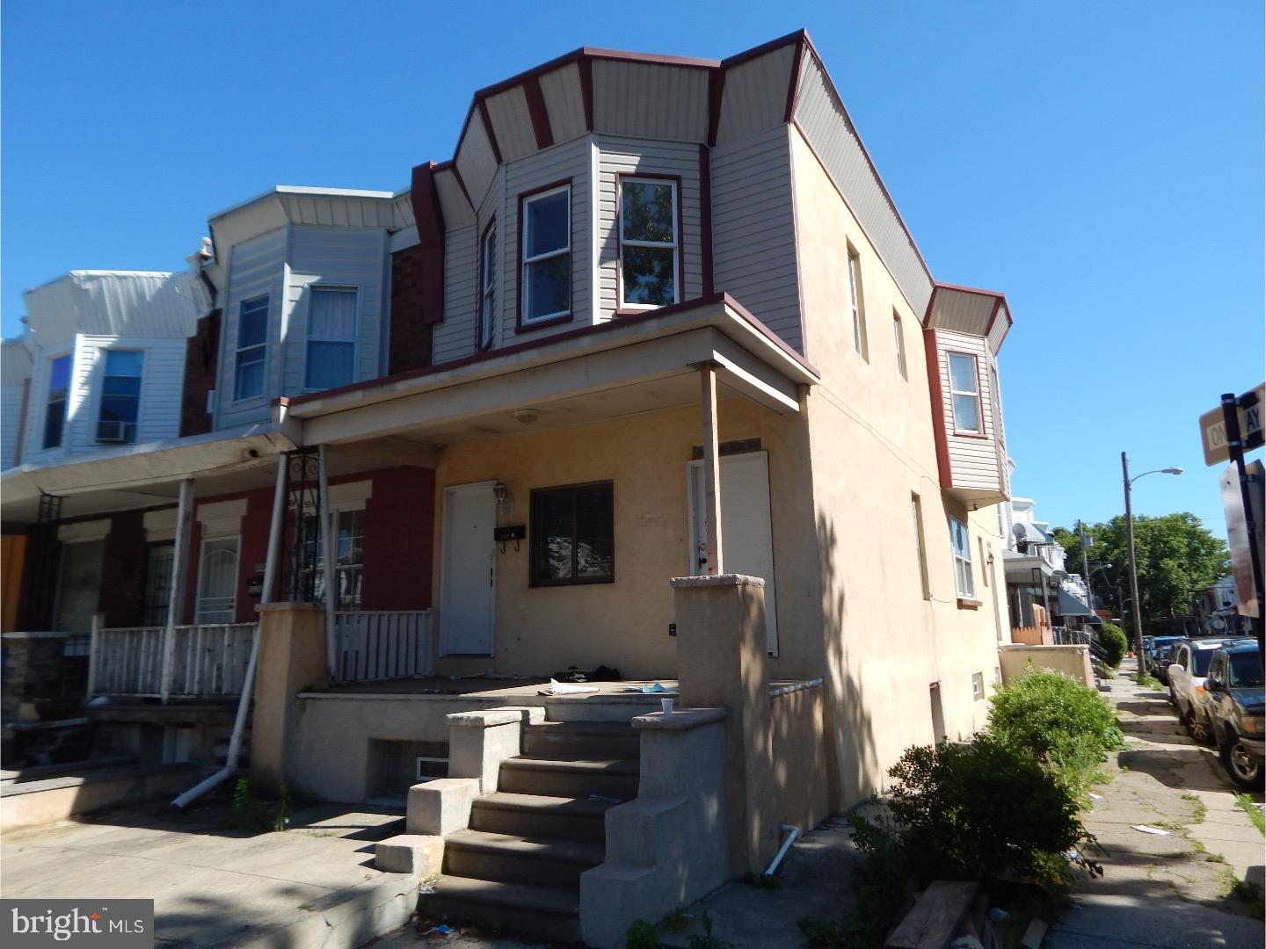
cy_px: 474
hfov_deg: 76.4
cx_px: 633
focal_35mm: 22
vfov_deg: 61.1
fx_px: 805
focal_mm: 4
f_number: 6
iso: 125
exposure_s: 1/400
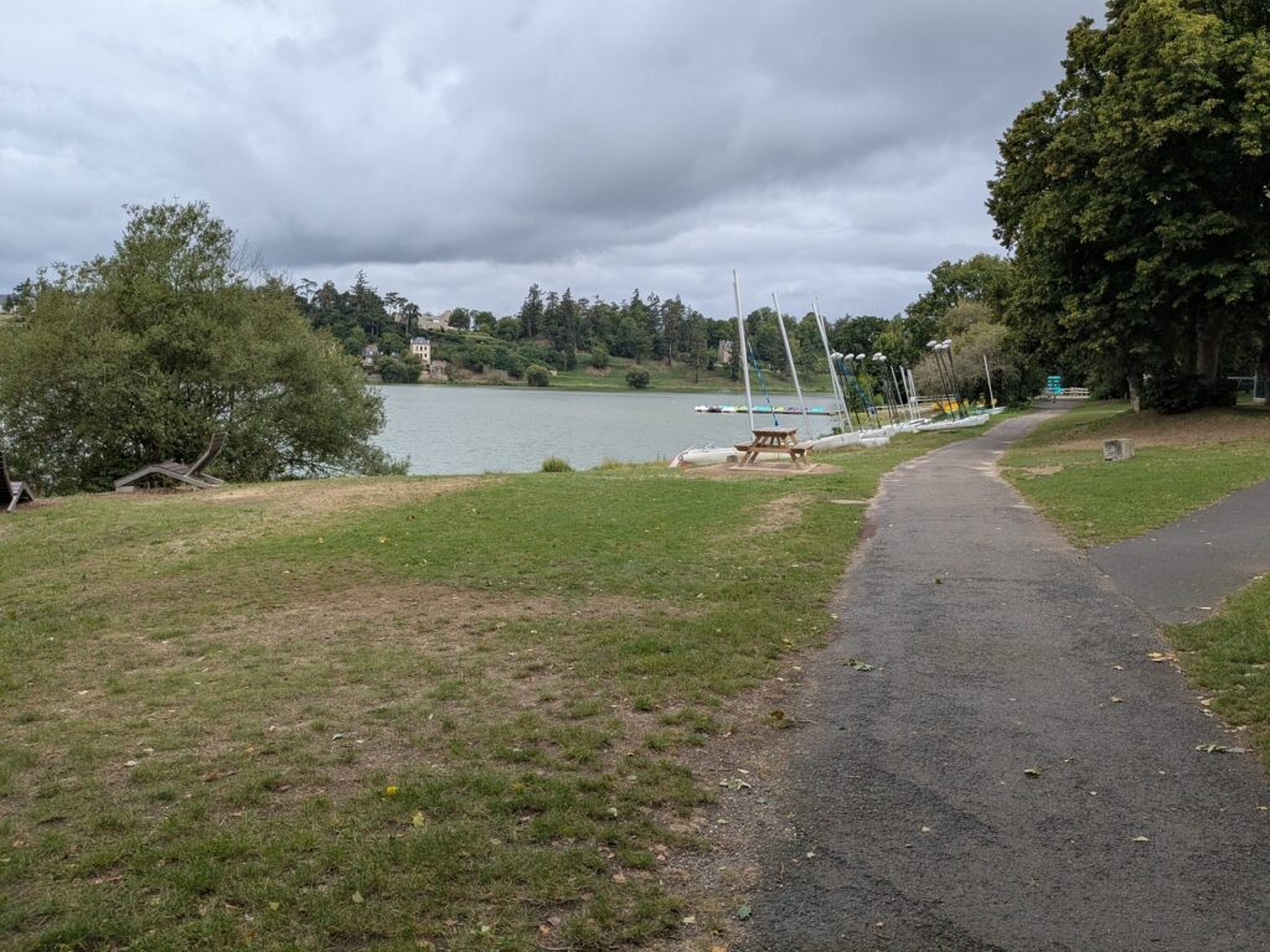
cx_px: 635
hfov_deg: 65.3
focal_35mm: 27
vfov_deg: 51.4
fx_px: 991
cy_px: 476
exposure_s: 1/2128
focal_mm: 4.38
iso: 52
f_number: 1.73
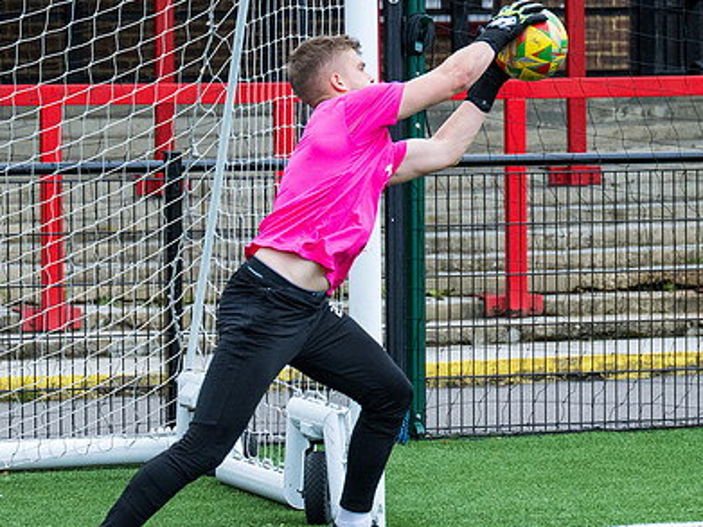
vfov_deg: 7.2
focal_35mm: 205
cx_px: 251
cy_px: 238
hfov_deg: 9.6
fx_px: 4162
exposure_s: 1/2000
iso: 1000
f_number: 2.8
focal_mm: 70
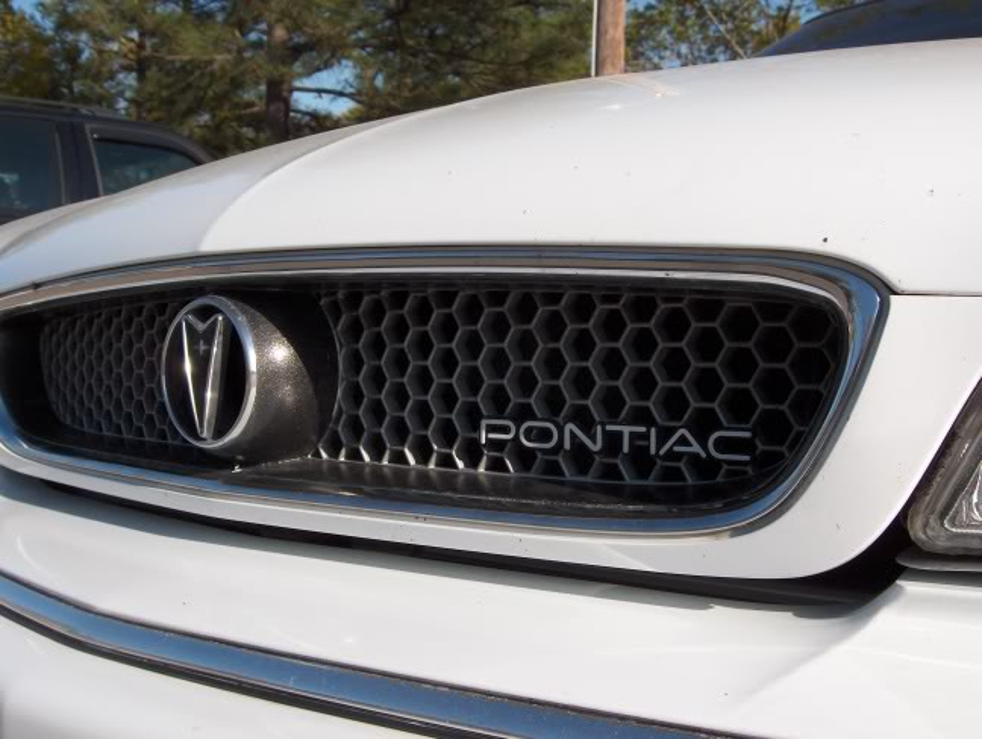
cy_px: 370
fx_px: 1108
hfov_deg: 47.8
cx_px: 491
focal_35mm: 39
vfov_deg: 36.9
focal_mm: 8
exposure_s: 1/680
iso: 100
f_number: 4.8
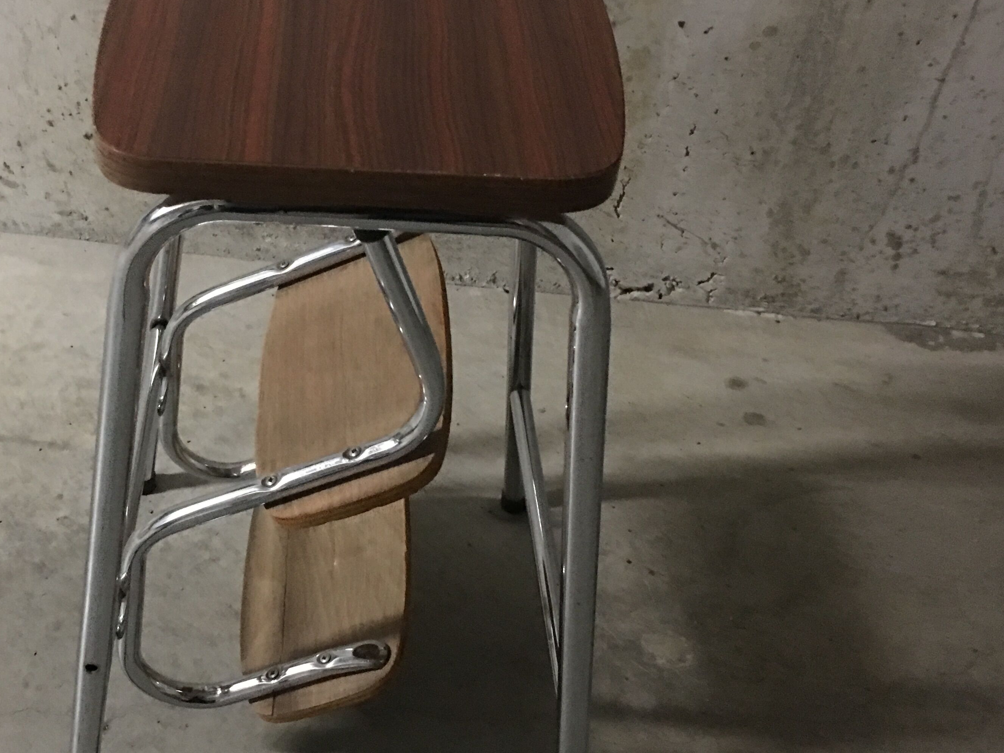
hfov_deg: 42.3
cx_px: 327
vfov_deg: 32.9
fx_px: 1276
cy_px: 370
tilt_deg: -38.7
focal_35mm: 44
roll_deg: -2.7
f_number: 2.2
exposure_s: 1/4
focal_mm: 4.15
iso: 160
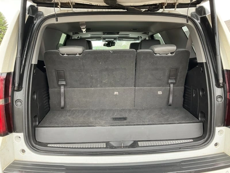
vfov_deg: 48.2
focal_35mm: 29
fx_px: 193
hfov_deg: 61.7
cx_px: 115
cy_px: 86
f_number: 1.8
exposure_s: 1/97
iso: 64
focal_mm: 3
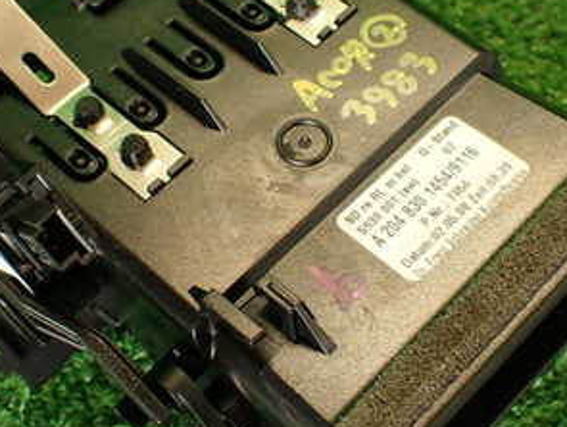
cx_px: 227
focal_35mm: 65
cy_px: 192
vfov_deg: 22.6
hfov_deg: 29.7
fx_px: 1066
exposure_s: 1/40
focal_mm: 5.79
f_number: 2.4
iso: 200
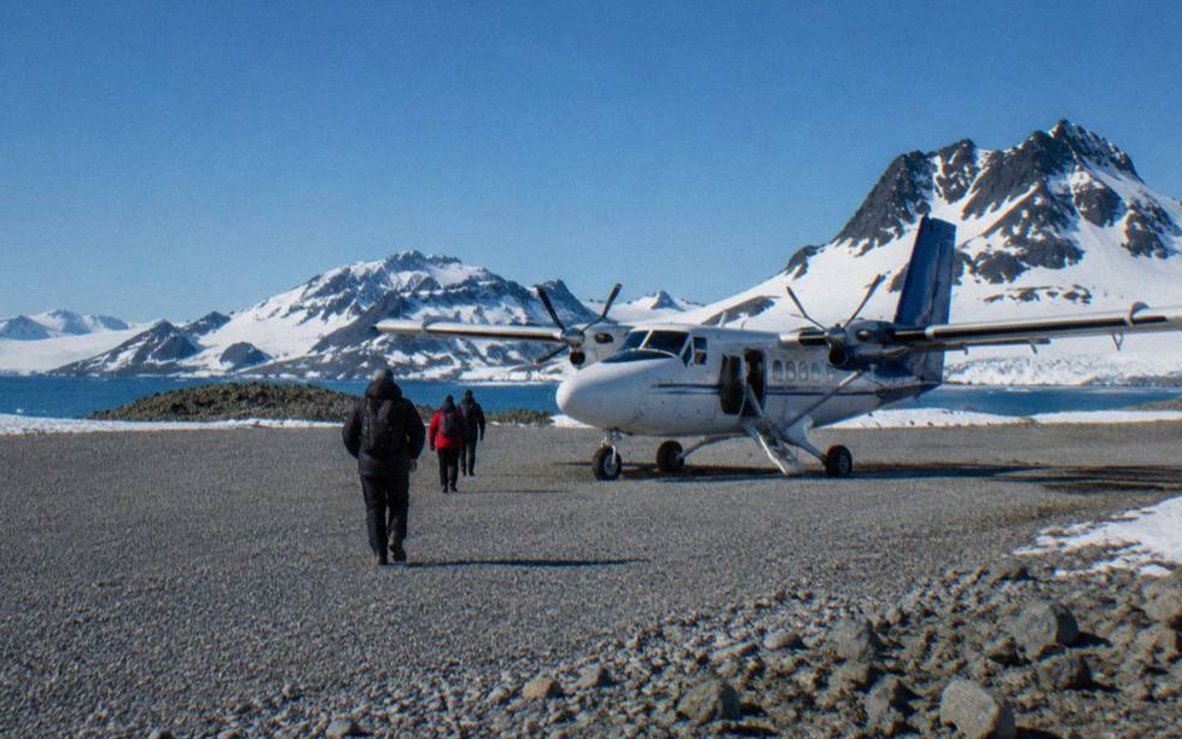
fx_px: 1643
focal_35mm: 51
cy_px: 348
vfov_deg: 25.3
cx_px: 601
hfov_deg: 39.6
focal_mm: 49
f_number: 8
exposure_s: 1/400
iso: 400
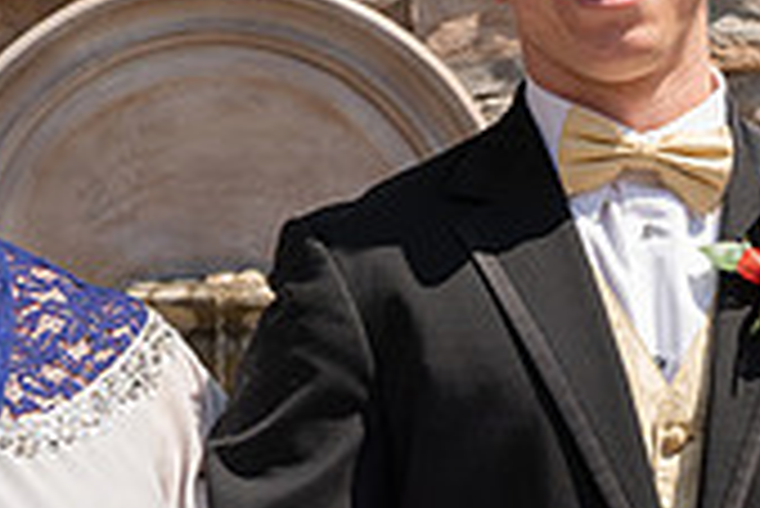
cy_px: 443
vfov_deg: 8.9
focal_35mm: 154
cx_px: 517
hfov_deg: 13.3
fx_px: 3254
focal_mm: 45
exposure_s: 1/200
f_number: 8
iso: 100
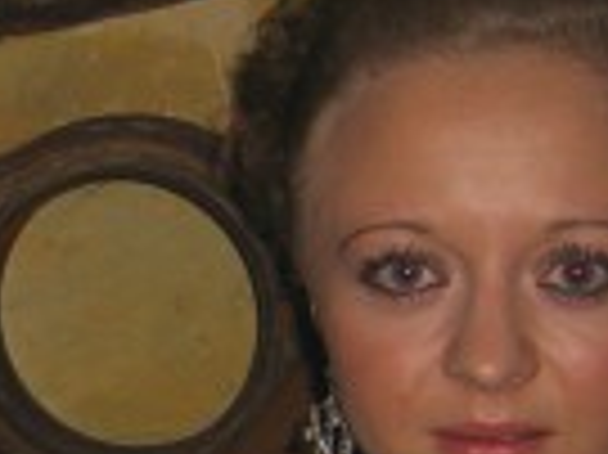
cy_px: 526
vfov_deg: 8.7
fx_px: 2966
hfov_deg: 11.5
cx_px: -131
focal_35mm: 169
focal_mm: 7.9
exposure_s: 1/60
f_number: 2.8
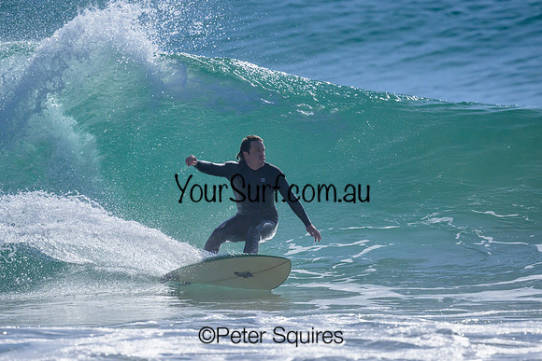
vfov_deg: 1.5
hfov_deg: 2.2
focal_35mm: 917
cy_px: 199
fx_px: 13810
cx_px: 250
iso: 1400
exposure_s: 1/2000
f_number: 6.3
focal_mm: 800
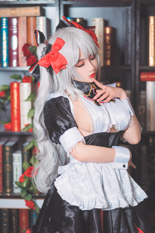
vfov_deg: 23.9
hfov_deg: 16.1
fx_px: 549
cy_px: 116
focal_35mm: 85
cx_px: 78
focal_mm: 85
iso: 100
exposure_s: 1/100
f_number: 2
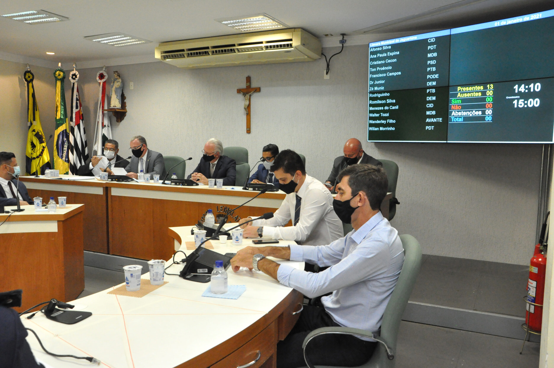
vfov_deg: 41.6
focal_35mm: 32
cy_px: 184
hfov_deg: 59.6
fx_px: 484
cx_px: 277
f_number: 8
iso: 3200
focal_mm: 21
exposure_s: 1/80
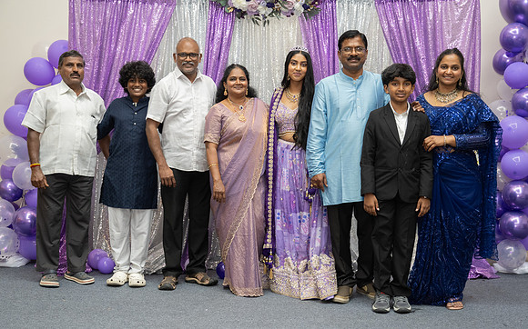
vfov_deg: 28.5
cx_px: 257
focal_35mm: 45
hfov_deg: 44.3
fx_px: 649
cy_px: 180
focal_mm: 43
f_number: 3.5
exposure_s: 1/160
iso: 1000
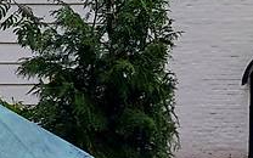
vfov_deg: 7.6
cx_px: 416
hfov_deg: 13.2
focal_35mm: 147
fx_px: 1014
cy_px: -342
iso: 25
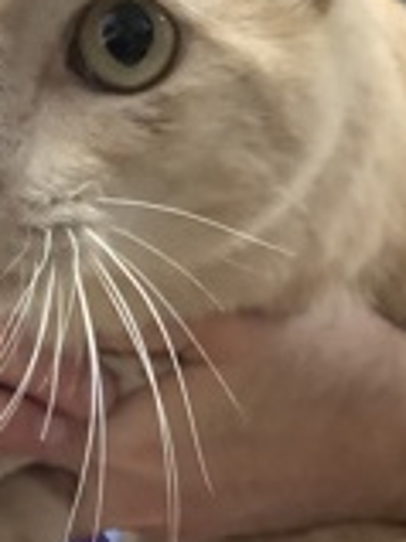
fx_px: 1284
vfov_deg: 23.1
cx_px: 189
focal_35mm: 82
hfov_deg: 18.0
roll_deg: -1.6
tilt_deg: +11.6
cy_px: 515
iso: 320
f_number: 2.4
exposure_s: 1/40
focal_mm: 3.3
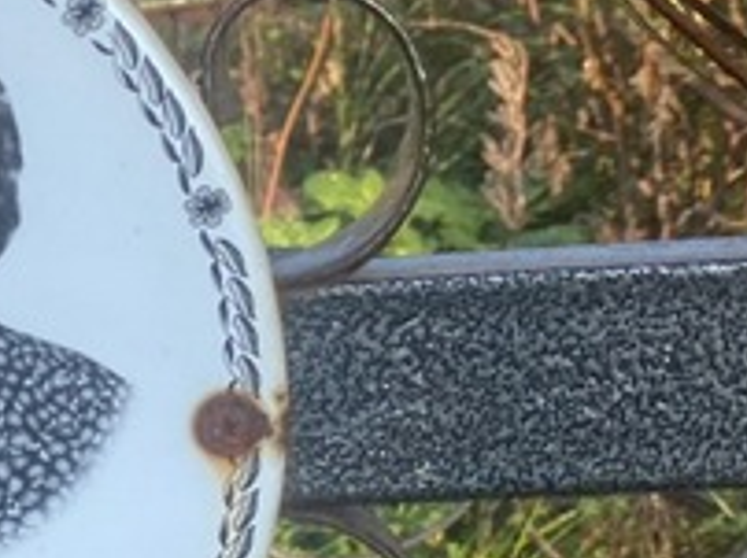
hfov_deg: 18.3
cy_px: 443
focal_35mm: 103
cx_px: -92
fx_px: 2220
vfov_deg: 14.3
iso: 32
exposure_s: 1/597
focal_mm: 4.25
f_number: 1.8
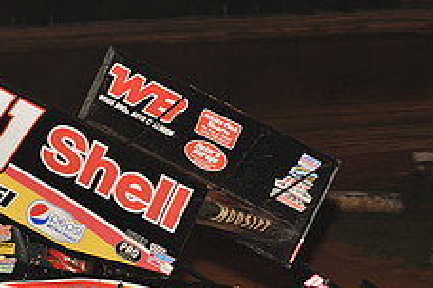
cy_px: 273
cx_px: 129
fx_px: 3211
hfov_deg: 7.7
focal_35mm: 267
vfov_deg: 5.1
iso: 800
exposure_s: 1/320
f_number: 6.3
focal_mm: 105
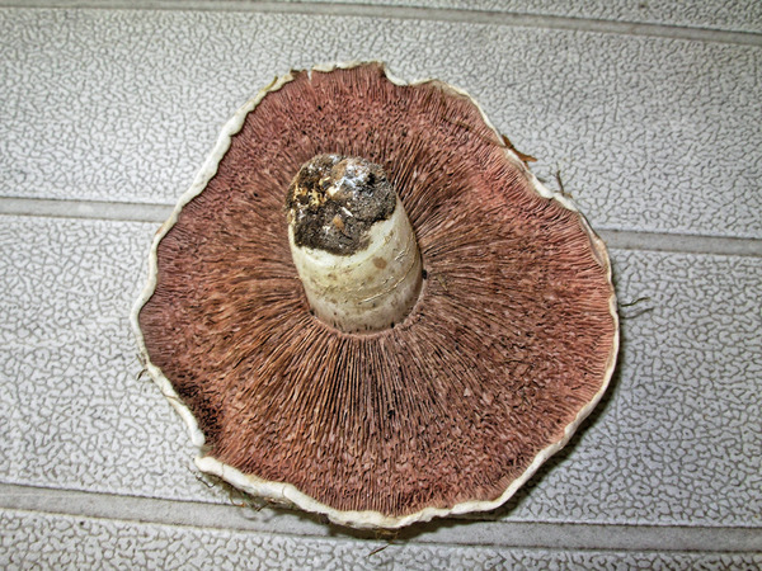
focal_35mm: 38
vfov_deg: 37.7
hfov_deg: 49.0
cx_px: 381
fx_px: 836
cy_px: 286
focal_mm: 6.3
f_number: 4.9
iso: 50
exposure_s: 1/32
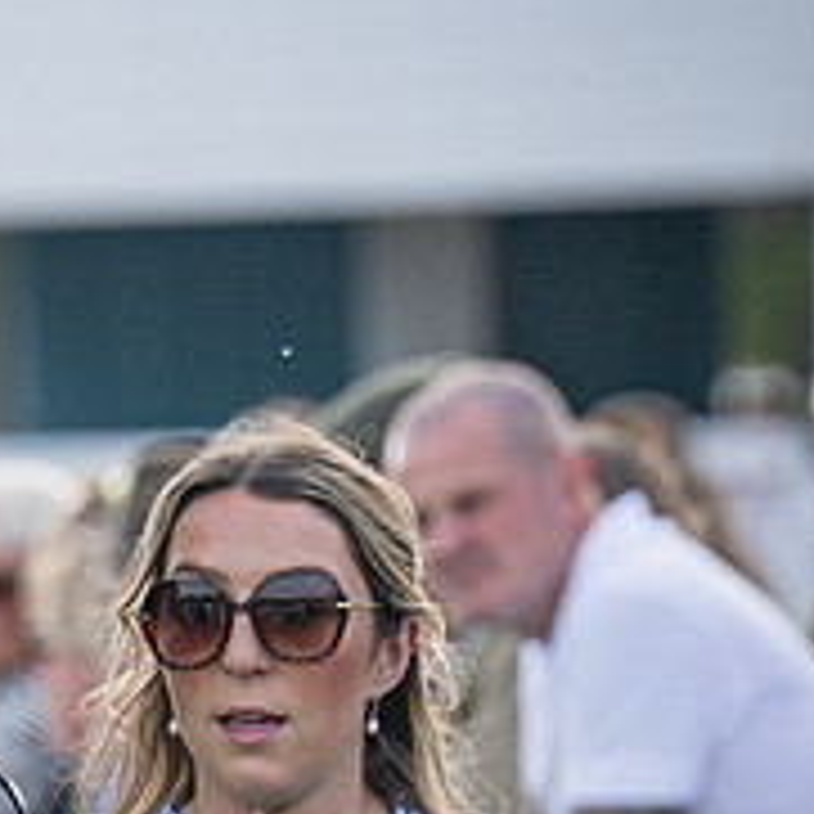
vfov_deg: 1.7
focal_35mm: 1054
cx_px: -371
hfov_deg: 1.7
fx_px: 28041
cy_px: 772
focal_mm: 200
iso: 400
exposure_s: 1/1250
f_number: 4
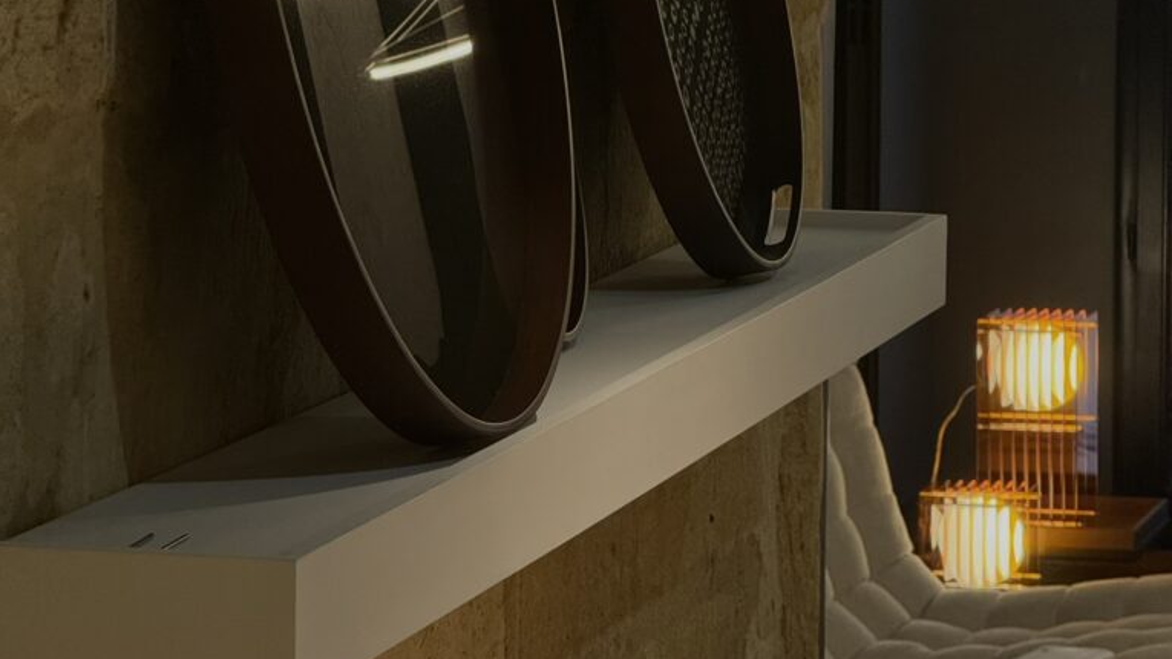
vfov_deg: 6.9
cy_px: 87
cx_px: 585
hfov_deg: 12.3
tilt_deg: -4.0
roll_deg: -0.3
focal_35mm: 175
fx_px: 5437
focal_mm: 15.66
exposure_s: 1/50
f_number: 2.8
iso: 250
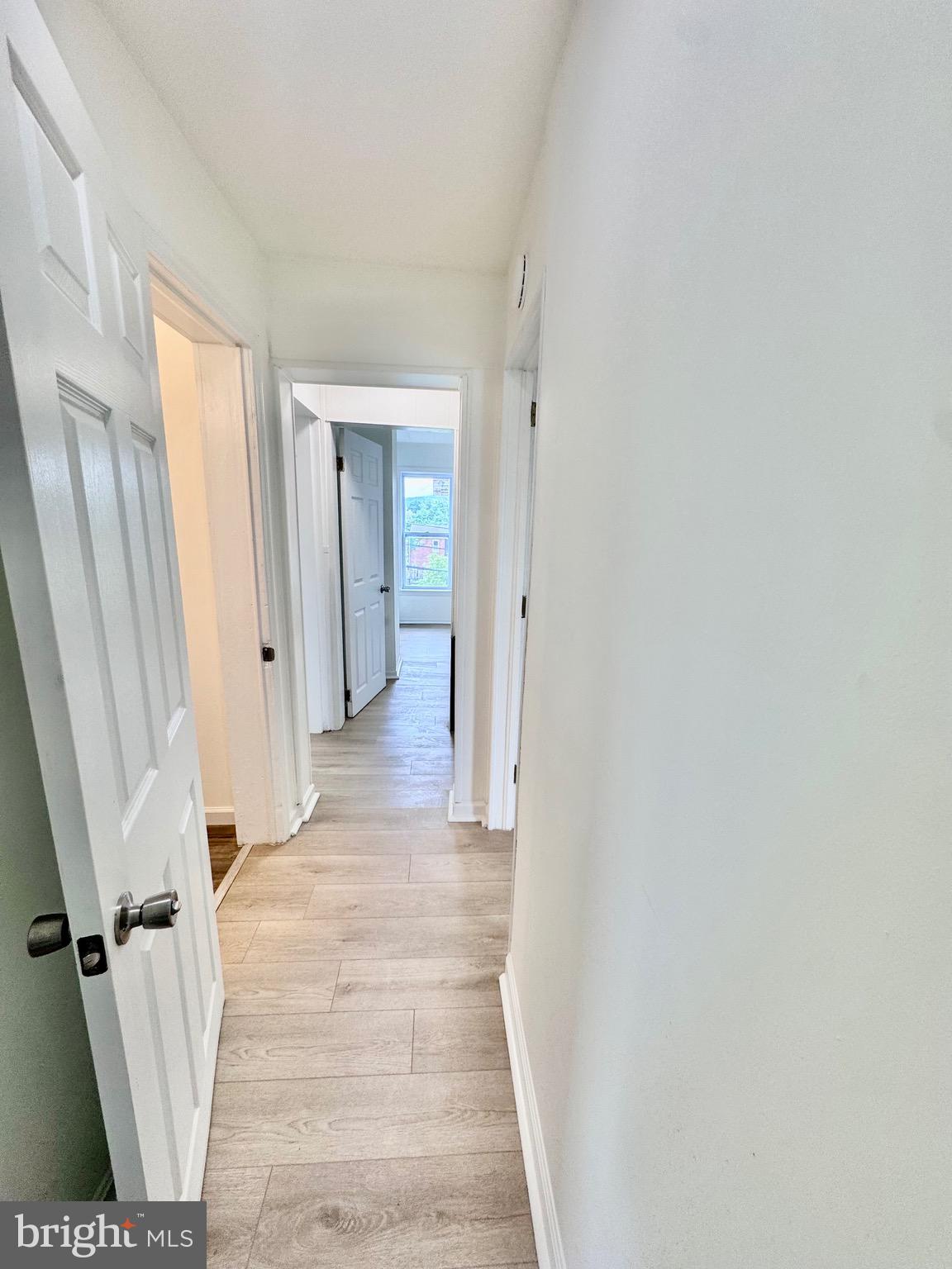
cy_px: 634
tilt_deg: -9.7
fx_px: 513
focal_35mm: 14
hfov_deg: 85.7
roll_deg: -1.1
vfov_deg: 102.1
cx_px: 476
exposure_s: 1/120
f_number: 2.2
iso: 64
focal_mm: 2.22
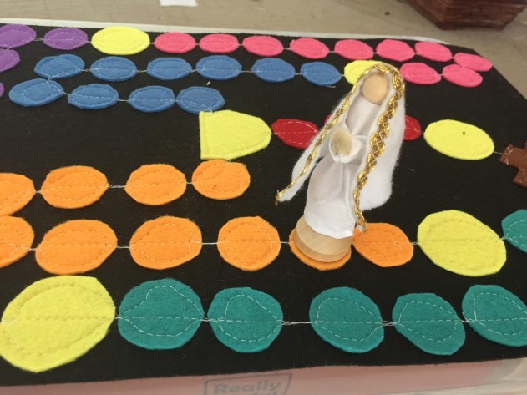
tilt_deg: -42.3
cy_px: 198
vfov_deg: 48.2
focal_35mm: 29
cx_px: 264
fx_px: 441
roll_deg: -9.4
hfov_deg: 61.7
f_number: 2.2
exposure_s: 1/8
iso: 160
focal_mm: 4.15
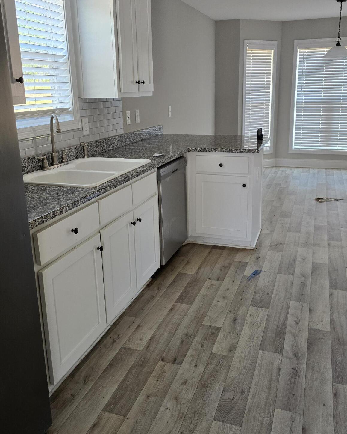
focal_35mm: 31
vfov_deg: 57.1
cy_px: 198
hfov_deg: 47.1
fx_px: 398
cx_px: 186
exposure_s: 1/180
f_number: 1.7
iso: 160
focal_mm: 6.3
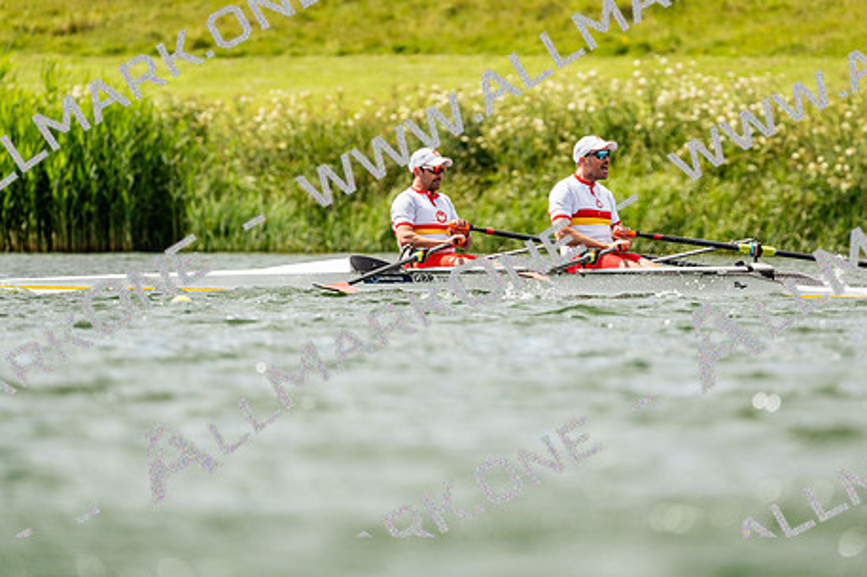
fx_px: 16322
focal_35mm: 678
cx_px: 530
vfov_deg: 2.0
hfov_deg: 3.0
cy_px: 213
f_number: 6.3
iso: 250
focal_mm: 535
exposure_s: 1/2000
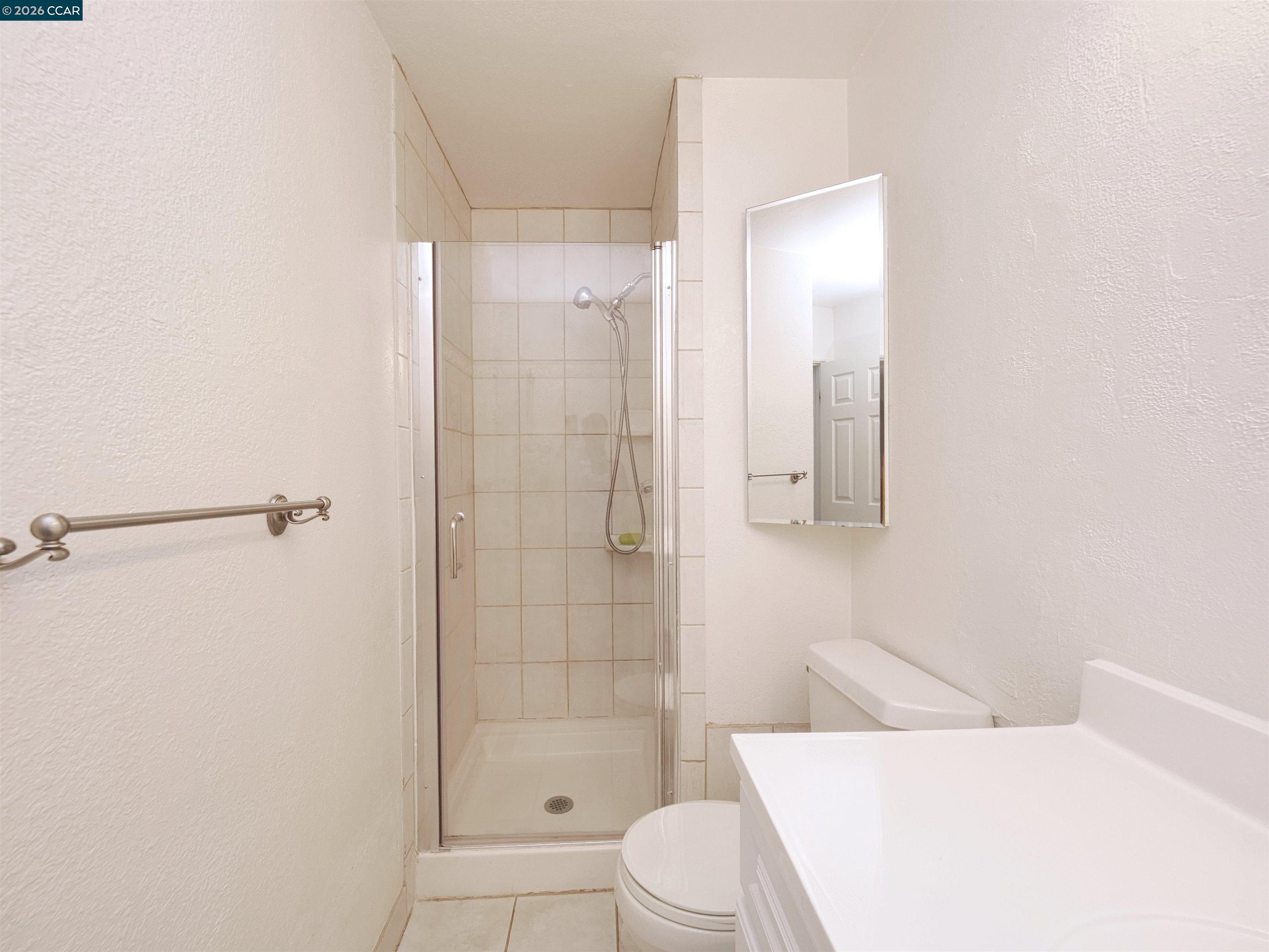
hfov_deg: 102.1
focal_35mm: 14
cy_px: 476
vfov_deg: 85.7
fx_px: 513
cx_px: 634
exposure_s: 1/160
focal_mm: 7
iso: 800
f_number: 5.6
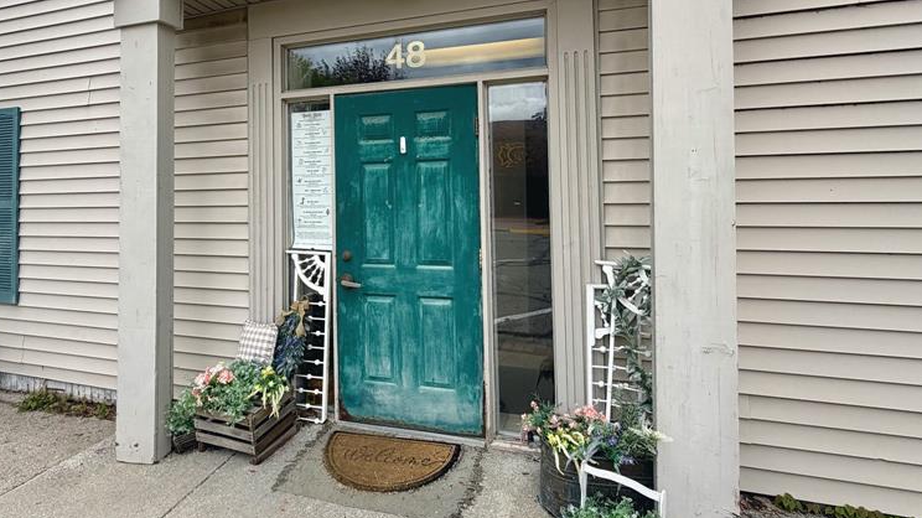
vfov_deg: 52.6
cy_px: 177
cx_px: 404
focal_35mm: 21
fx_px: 513
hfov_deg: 83.5
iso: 40
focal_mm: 2.22
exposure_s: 1/770
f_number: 2.2
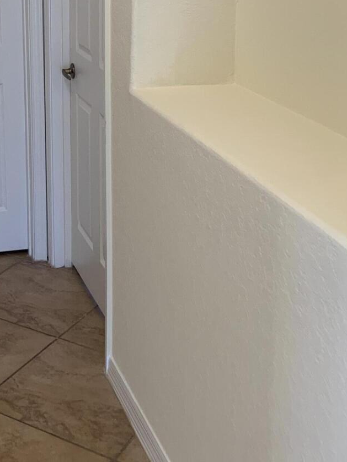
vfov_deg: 30.2
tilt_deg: -11.4
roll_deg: +2.5
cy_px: 70
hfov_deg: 22.7
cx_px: 1
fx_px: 829
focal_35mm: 62
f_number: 1.8
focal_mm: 4.25
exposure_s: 1/60
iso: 80
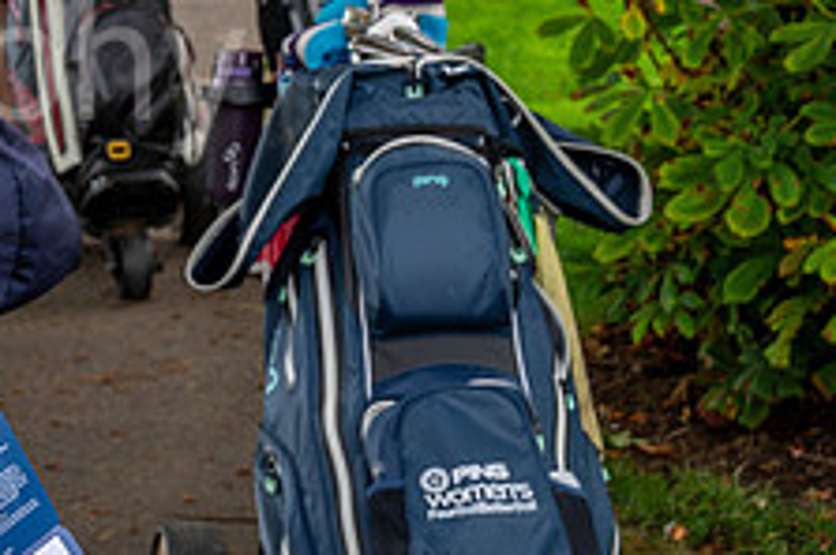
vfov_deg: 10.3
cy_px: -116
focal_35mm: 130
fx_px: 3014
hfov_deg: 15.1
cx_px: -229
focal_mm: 50
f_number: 8
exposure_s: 1/160
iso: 160
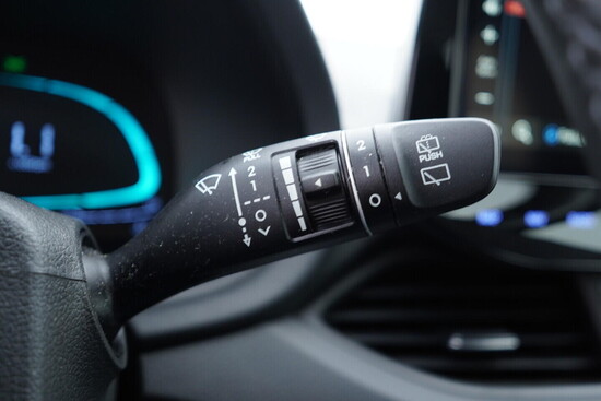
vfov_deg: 36.9
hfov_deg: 53.1
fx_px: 601
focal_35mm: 36
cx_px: 300
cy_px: 200
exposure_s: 1/40
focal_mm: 24
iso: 320
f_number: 2.8
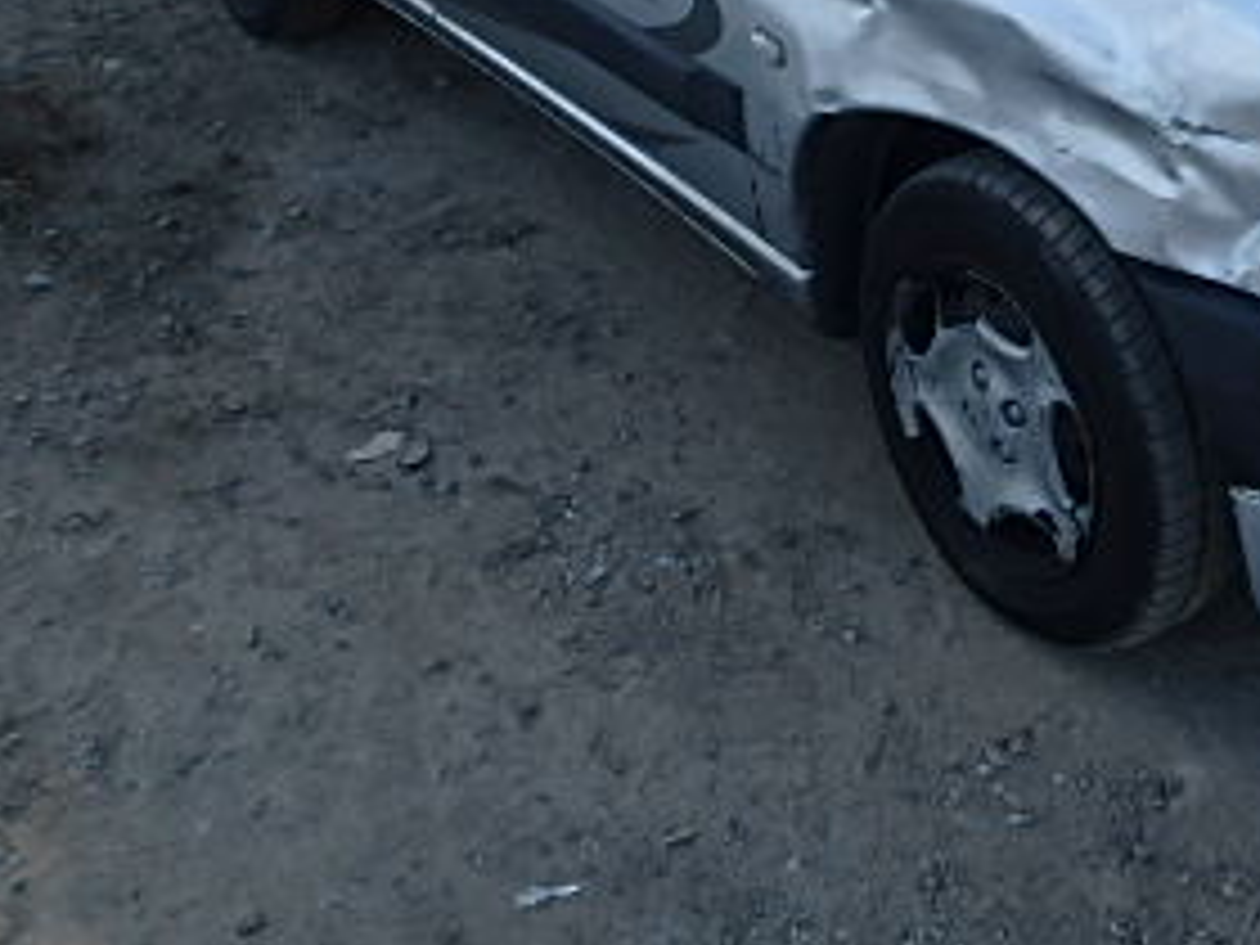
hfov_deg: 37.9
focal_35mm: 48
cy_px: 50
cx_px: 1040
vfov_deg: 28.8
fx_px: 1747
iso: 125
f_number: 3.5
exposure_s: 1/500
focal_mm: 3.7
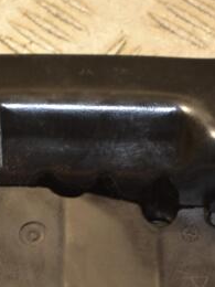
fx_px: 1516
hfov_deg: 8.1
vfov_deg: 10.8
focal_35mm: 183
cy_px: 209
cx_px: 76
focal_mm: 55
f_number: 5.6
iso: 450
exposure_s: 1/60
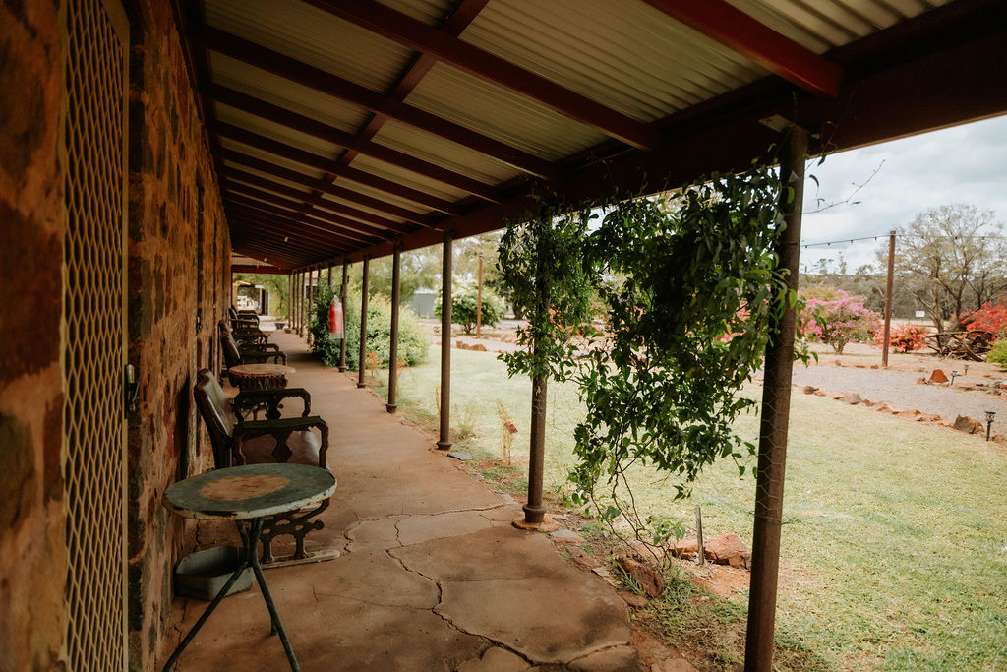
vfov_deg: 53.1
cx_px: 504
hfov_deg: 73.7
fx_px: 671
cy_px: 336
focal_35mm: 24
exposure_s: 1/640
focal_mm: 24
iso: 320
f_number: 2.8
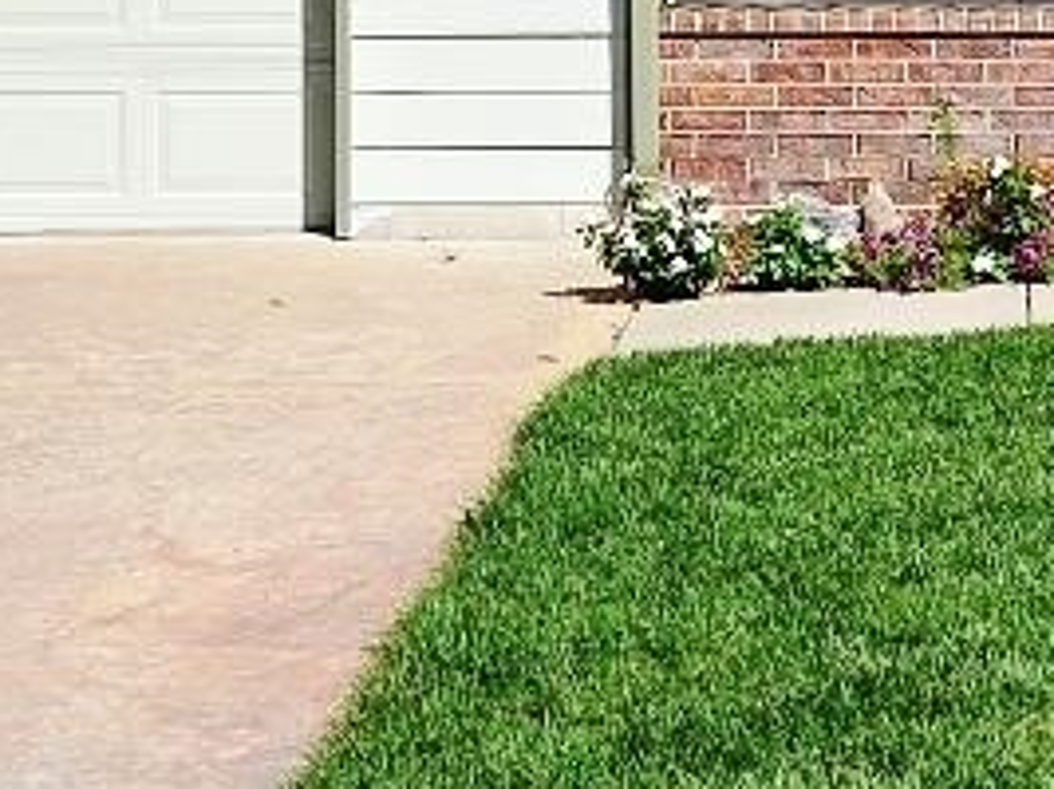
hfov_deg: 15.7
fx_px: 3774
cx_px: 991
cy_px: -103
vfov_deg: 11.7
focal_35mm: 124
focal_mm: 5.4
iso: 64
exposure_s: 1/7891
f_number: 1.8
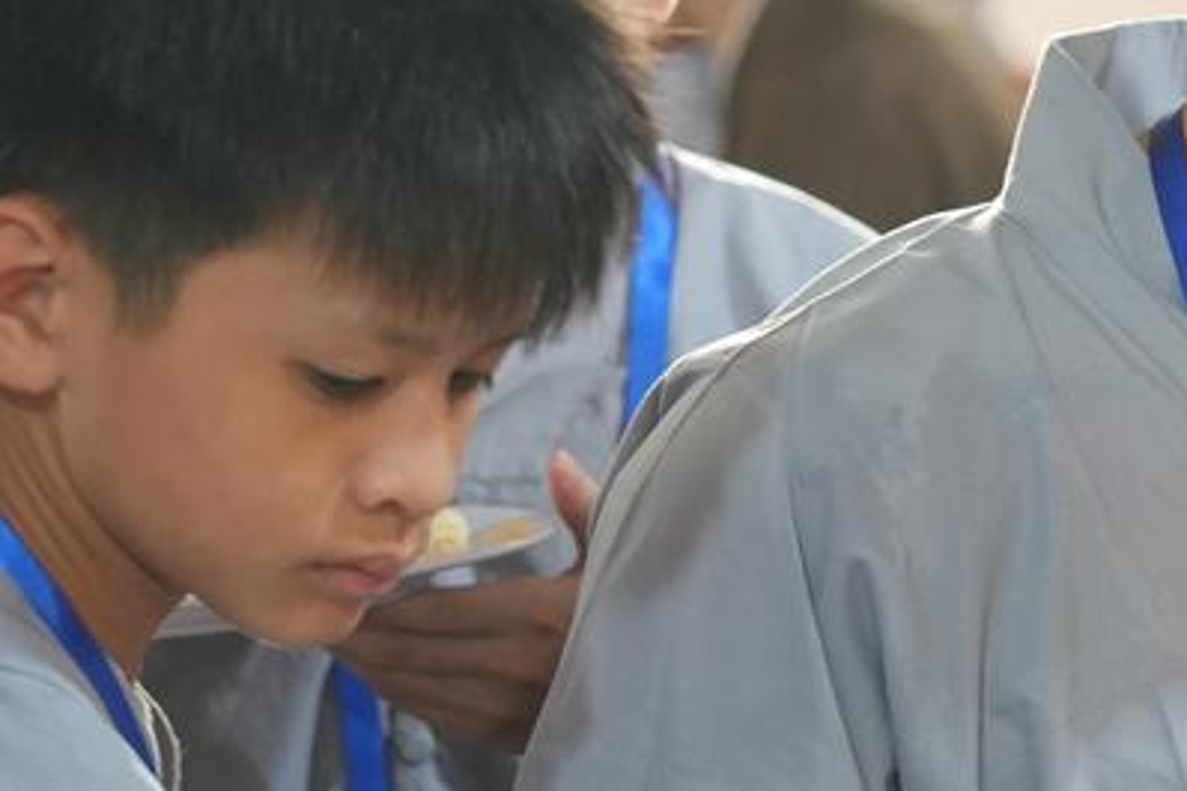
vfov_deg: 6.5
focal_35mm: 211
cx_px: 1408
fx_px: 6954
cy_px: 376
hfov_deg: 9.6
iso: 2500
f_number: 2.8
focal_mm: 70
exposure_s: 1/125
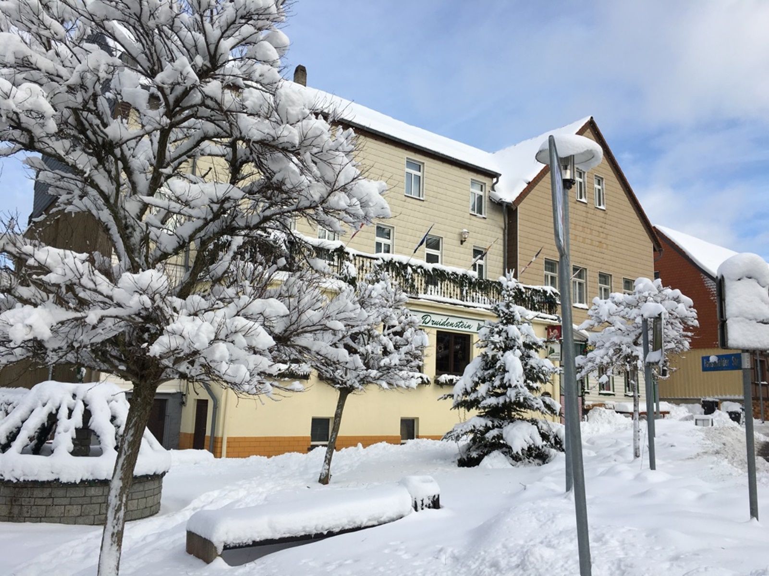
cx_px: 384
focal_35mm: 29
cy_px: 288
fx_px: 644
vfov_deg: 48.2
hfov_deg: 61.7
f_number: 2.2
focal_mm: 4.15
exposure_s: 1/1241
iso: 25
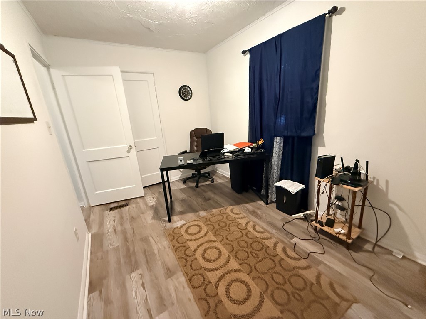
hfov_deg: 102.1
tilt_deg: -15.9
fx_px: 172
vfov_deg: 85.7
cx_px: 213
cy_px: 160
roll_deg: +4.5
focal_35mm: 14
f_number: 2.2
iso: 1000
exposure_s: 1/60
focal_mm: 2.22
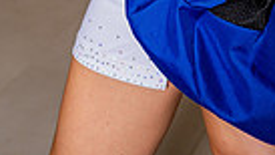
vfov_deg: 8.4
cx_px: 171
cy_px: -290
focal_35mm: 124
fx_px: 904
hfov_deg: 17.3
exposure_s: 1/250
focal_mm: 36
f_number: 8
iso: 320
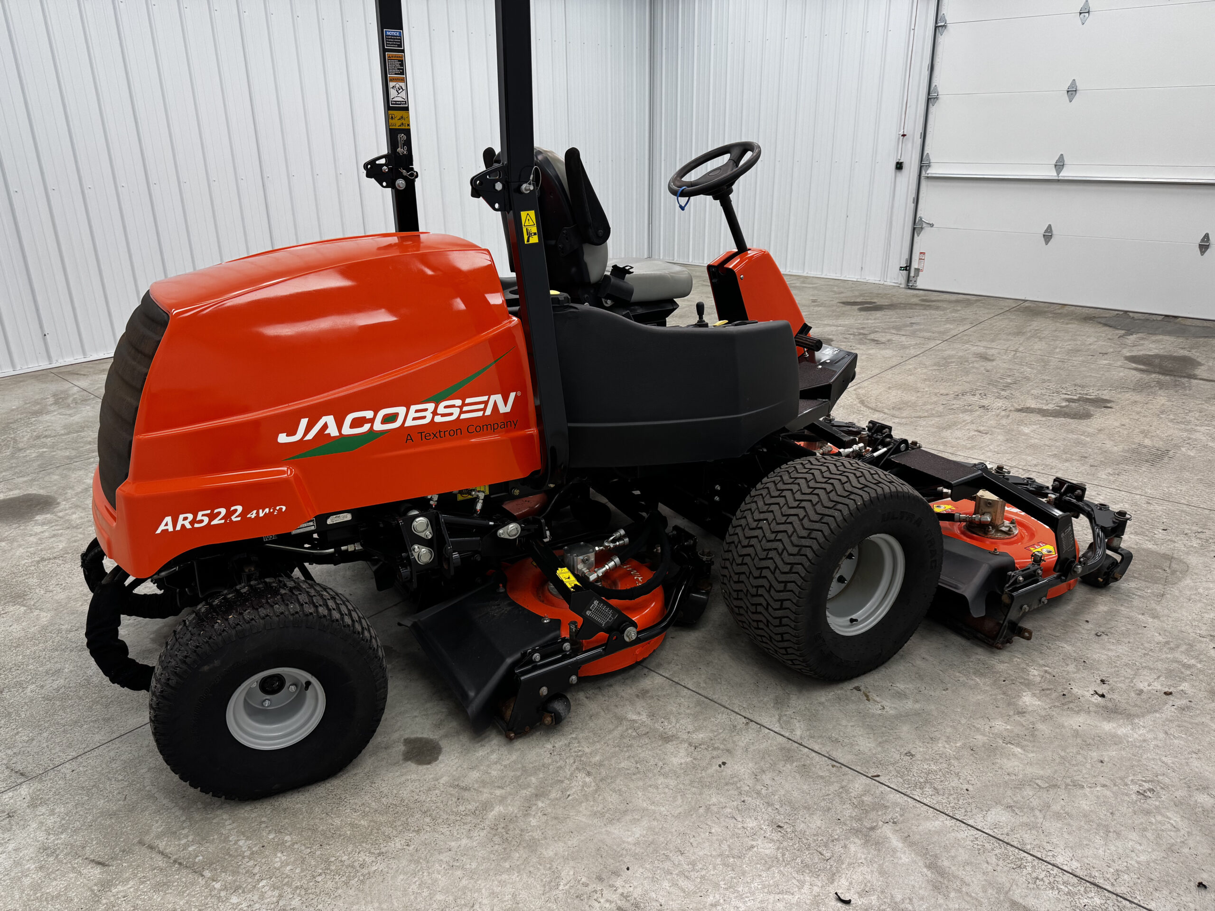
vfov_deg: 56.8
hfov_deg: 71.6
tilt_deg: -22.6
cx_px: 608
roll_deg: +0.3
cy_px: 456
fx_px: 842
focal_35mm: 24
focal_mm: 6.76
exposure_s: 1/120
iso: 80
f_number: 1.78
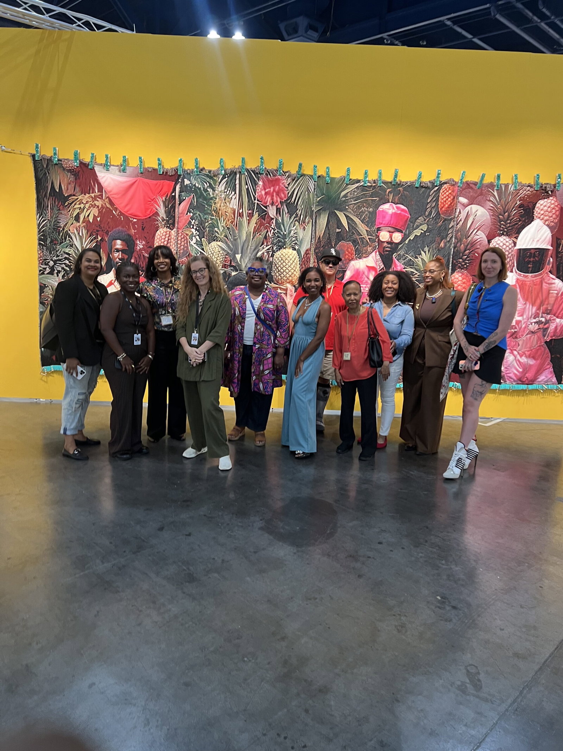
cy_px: 376
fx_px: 564
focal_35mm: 26
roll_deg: -1.9
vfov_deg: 67.3
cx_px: 282
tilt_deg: -6.0
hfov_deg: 53.1
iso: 160
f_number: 1.5
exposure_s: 1/60
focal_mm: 5.7
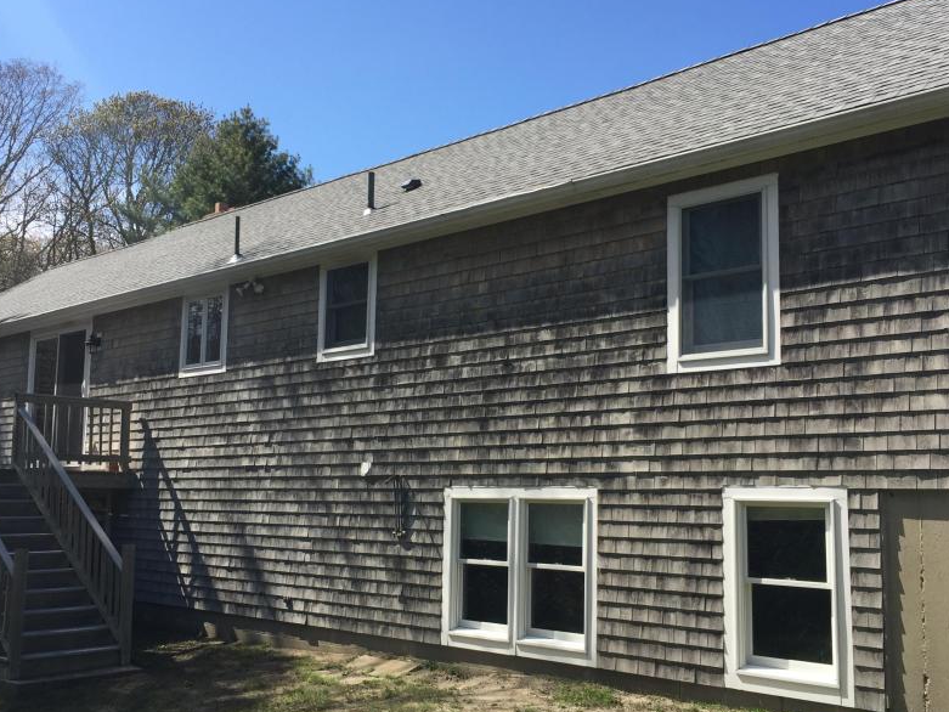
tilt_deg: +6.3
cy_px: 397
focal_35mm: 38
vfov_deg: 37.7
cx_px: 448
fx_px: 1042
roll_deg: -1.4
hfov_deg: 48.9
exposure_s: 1/1582
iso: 32
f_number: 2.2
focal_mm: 4.15
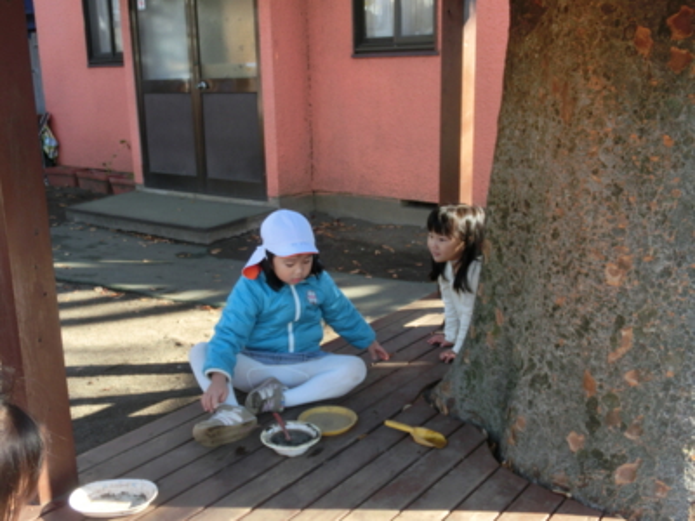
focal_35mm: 38
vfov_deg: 37.7
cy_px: 260
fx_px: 763
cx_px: 348
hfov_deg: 49.0
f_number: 3.9
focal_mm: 6.67
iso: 80
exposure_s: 1/125
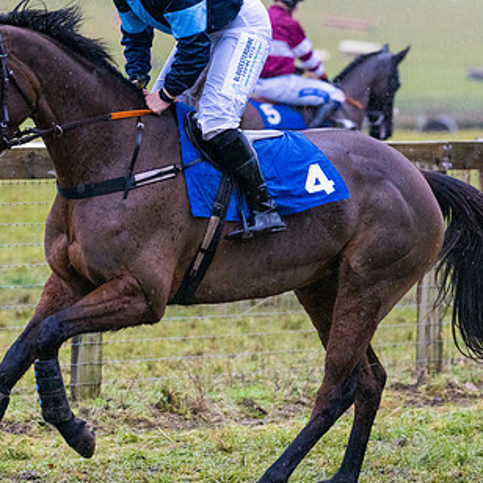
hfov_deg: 6.0
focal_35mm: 294
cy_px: 234
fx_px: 4641
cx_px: 199
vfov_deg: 6.0
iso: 2500
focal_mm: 135
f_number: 2.8
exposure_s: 1/2000
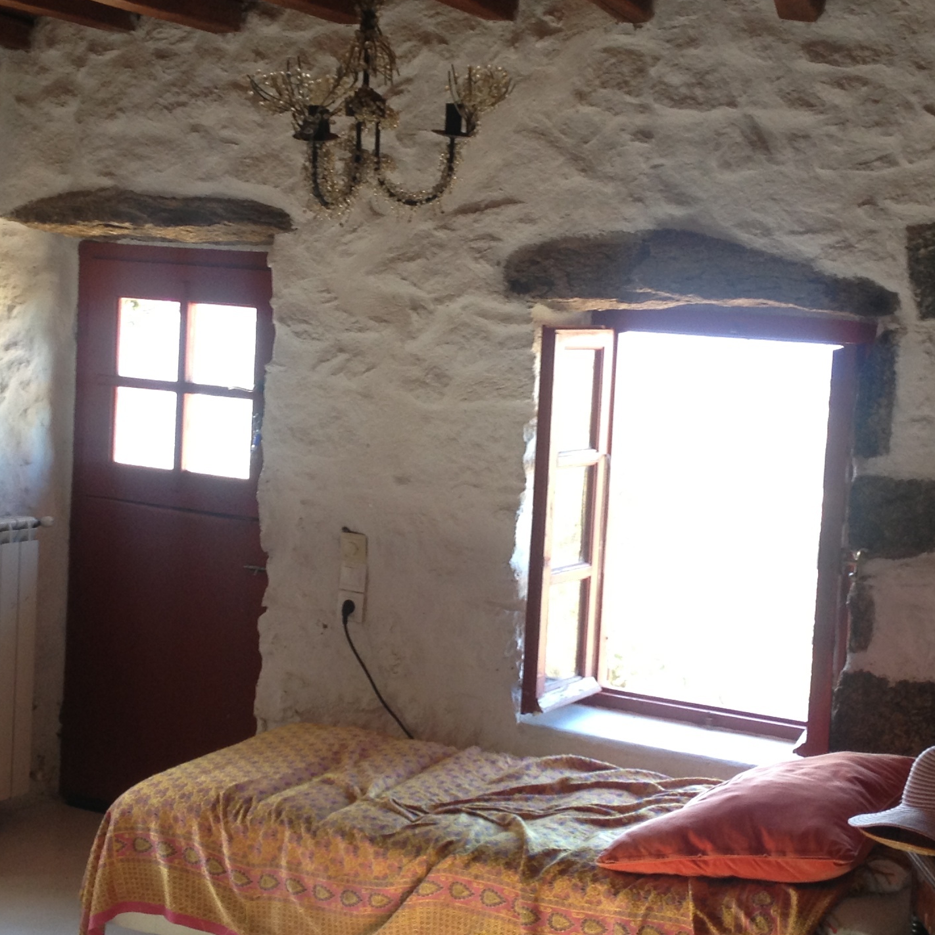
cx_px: 433
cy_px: 438
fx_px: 2170
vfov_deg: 24.3
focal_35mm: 71
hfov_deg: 24.3
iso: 50
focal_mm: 4.28
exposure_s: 1/20
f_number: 2.4
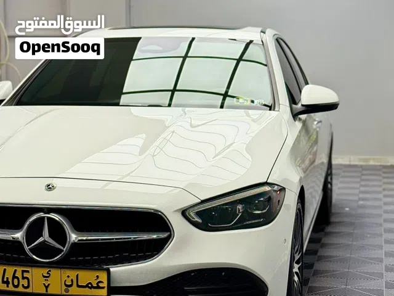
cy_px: 148
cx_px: 197
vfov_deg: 30.3
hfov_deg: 39.7
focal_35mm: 48
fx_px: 546
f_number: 1.78
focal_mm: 6.76
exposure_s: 1/783
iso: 64
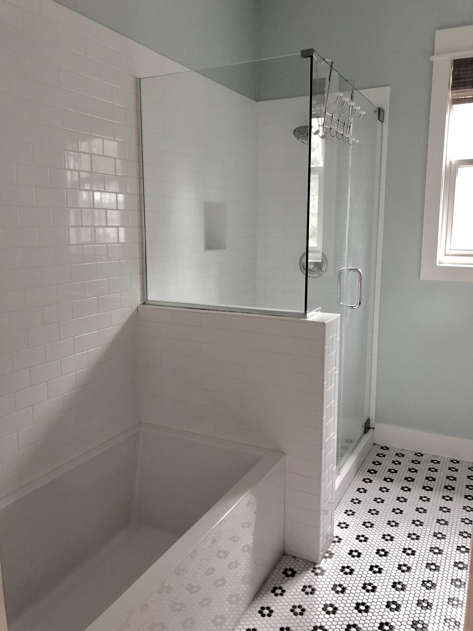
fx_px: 510
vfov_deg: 63.4
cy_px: 316
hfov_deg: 49.7
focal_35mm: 28
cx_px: 236
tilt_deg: -9.0
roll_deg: +0.3
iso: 100
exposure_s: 1/9
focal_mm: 3.99
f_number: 1.8
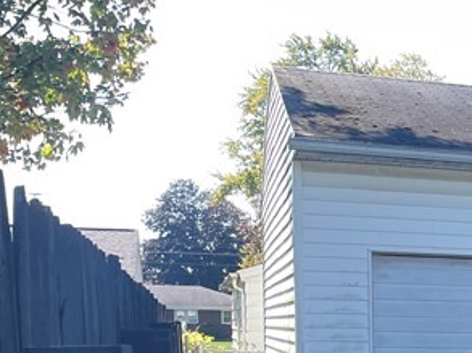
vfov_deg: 15.5
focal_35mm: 91
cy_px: 435
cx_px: 707
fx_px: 1239
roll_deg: +0.0
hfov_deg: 19.0
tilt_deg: -4.0
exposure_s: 1/1082
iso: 32
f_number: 1.6
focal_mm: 4.2
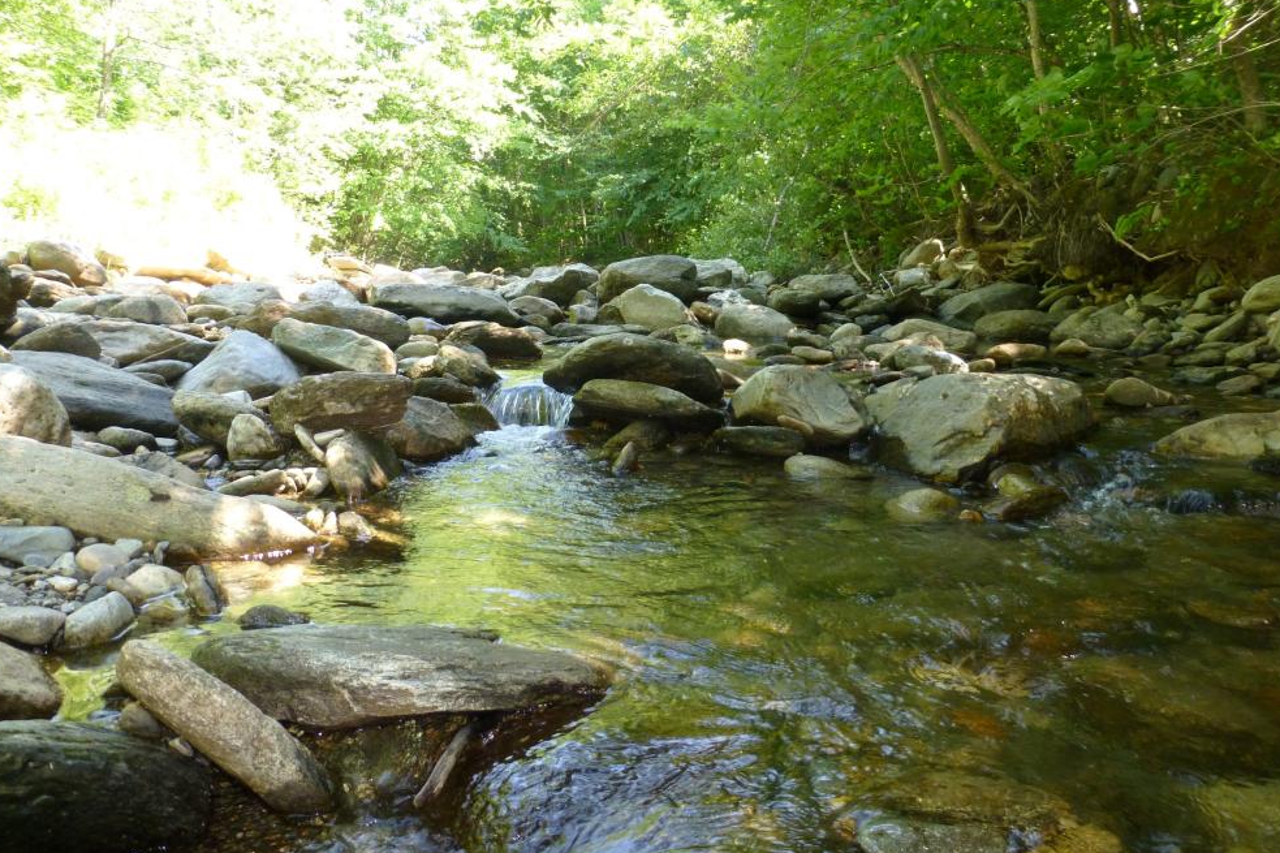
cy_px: 357
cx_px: 648
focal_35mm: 26
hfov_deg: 69.4
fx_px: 924
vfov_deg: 49.3
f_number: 3.3
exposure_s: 1/60
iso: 200
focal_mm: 4.3
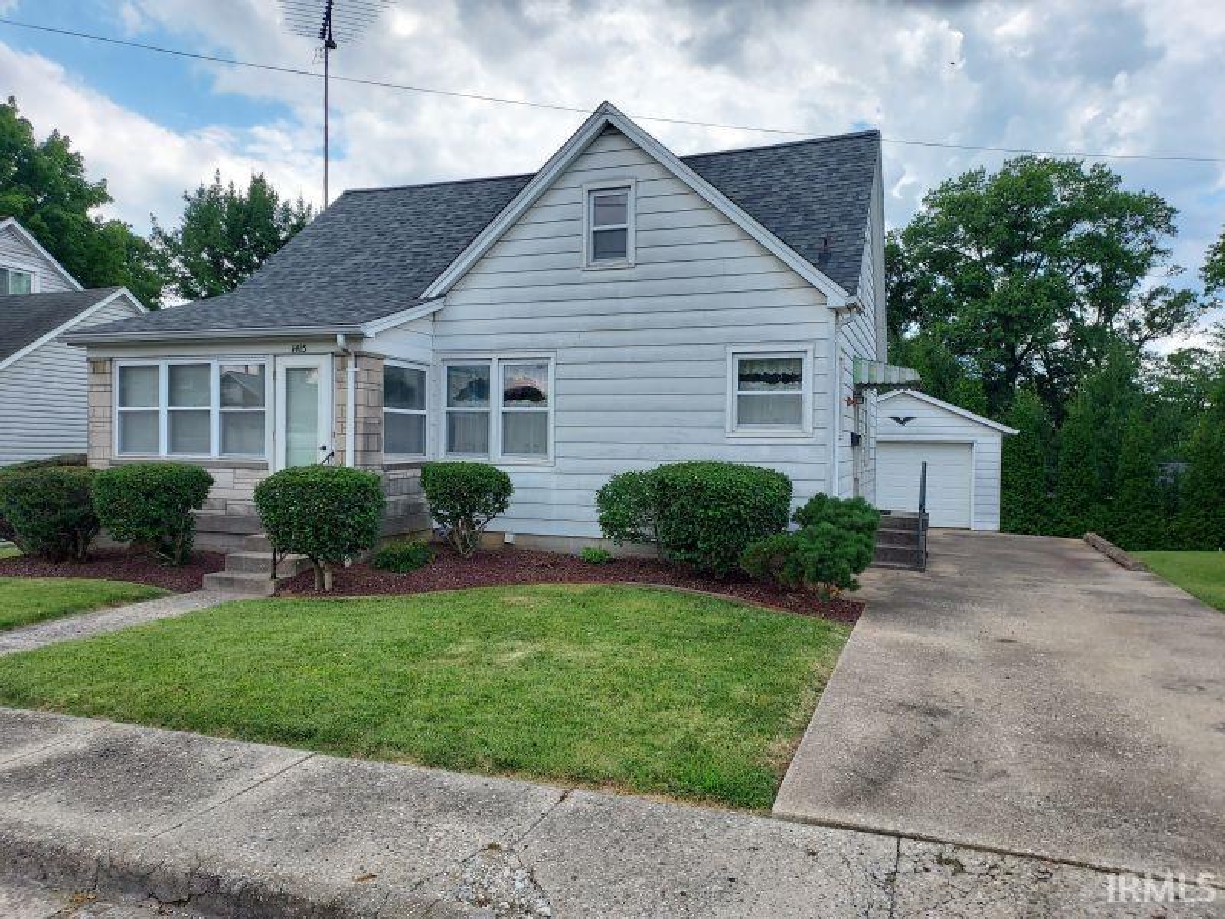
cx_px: 612
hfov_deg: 71.6
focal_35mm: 24
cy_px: 460
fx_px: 849
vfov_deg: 56.8
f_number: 1.8
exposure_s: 1/646
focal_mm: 4.6
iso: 40
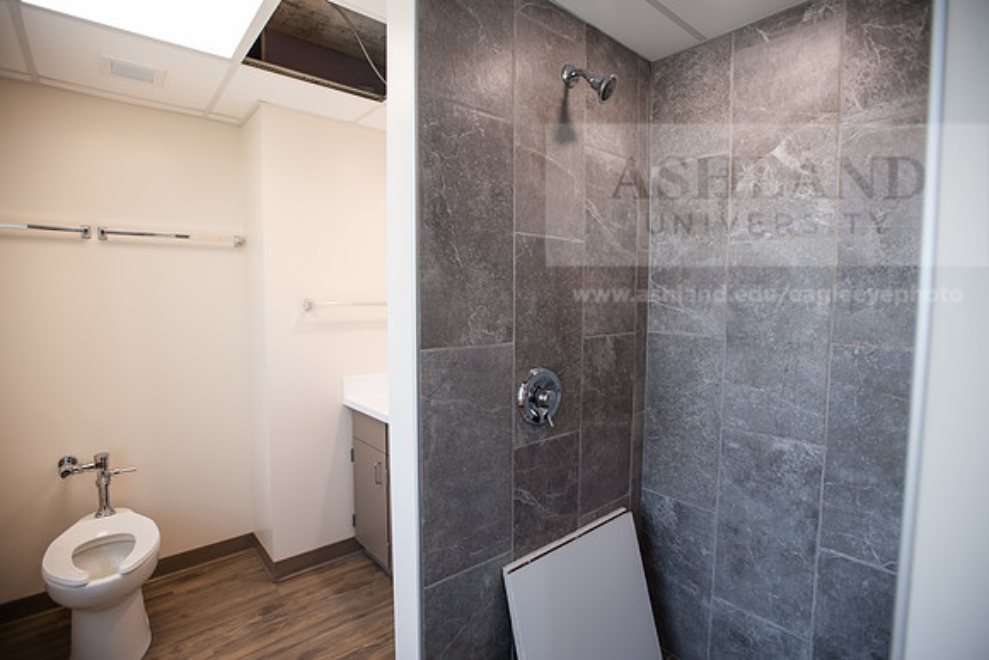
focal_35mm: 17
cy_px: 330
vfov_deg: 70.5
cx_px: 494
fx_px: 467
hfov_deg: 93.3
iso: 400
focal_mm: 17
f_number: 3.5
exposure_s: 1/200
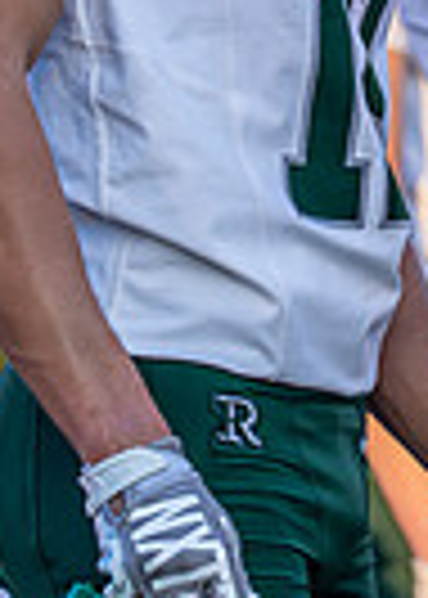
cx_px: 445
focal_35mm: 1042
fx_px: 17733
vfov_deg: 1.9
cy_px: -233
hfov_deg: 1.4
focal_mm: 200
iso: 500
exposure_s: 1/1250
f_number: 2.8
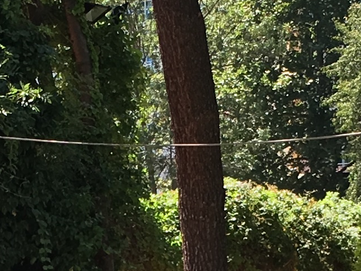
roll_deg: +0.3
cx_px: 173
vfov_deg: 8.0
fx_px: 1899
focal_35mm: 182
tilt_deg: -2.8
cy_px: 417
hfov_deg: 10.9
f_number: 2.2
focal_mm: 4.15
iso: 25
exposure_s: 1/499
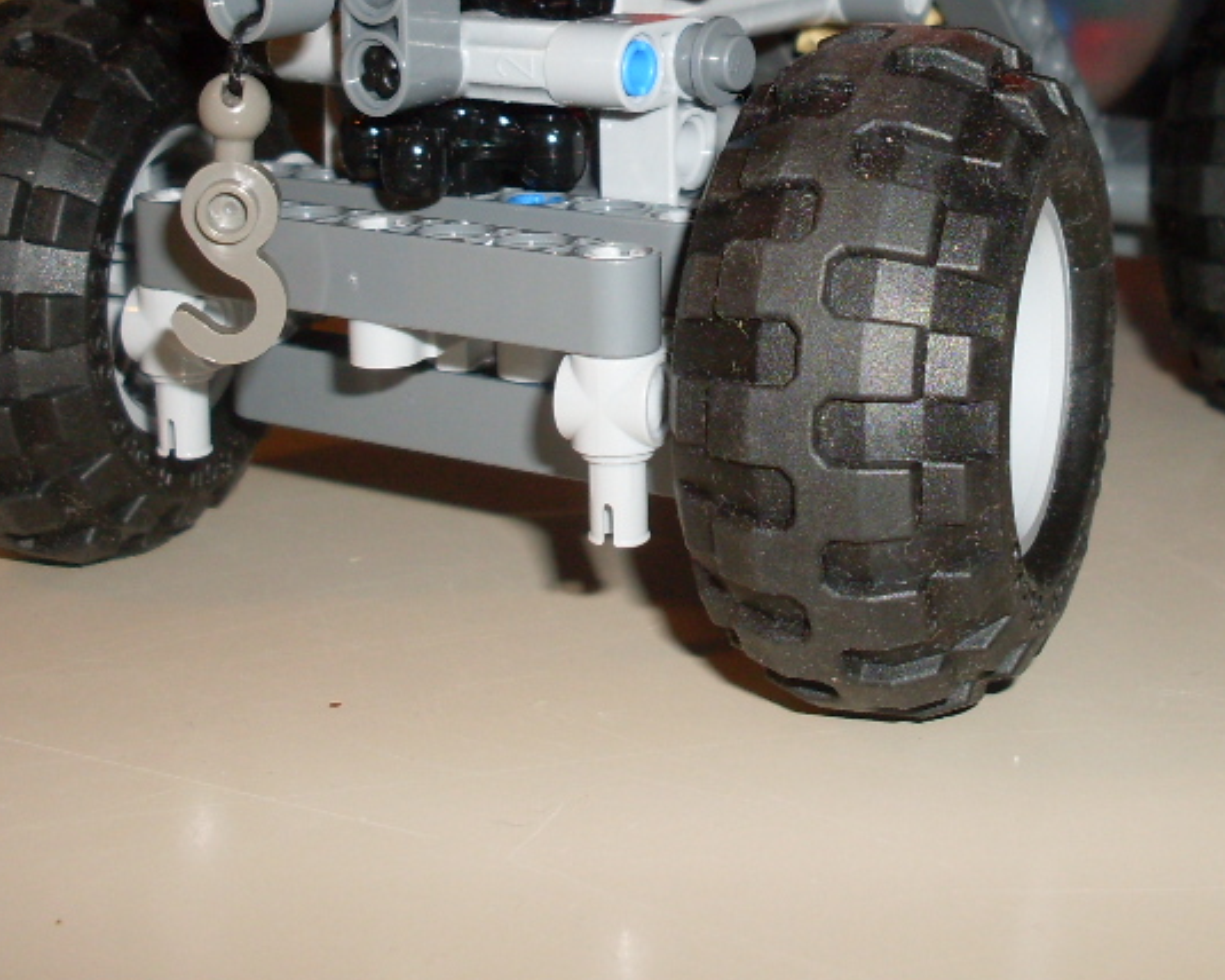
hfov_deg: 26.7
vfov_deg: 21.1
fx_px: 2574
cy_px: 117
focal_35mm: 71
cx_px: 774
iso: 100
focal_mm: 6.3
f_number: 2.8
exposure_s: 1/45
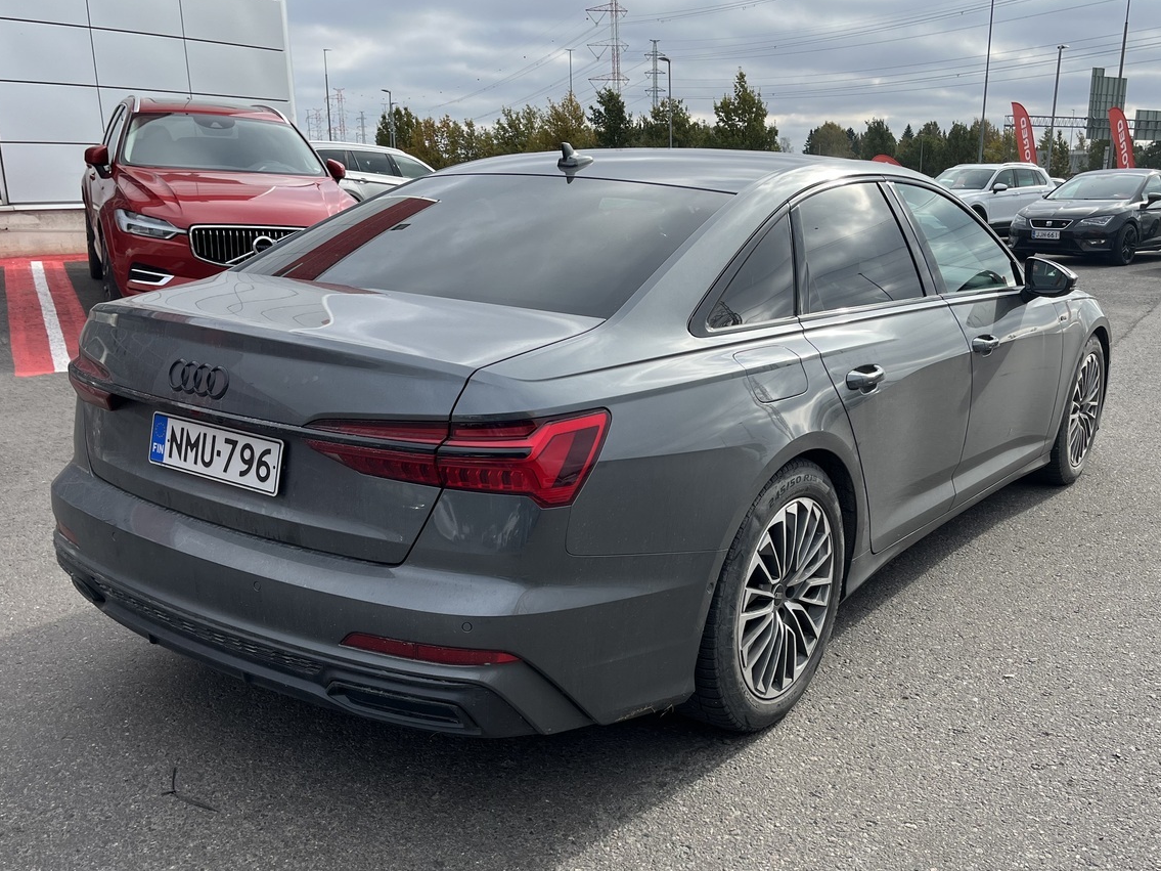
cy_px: 507
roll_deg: +1.6
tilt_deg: -15.5
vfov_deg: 42.8
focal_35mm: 33
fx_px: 1107
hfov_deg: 55.1
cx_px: 664
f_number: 1.6
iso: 50
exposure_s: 1/1389
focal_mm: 5.1
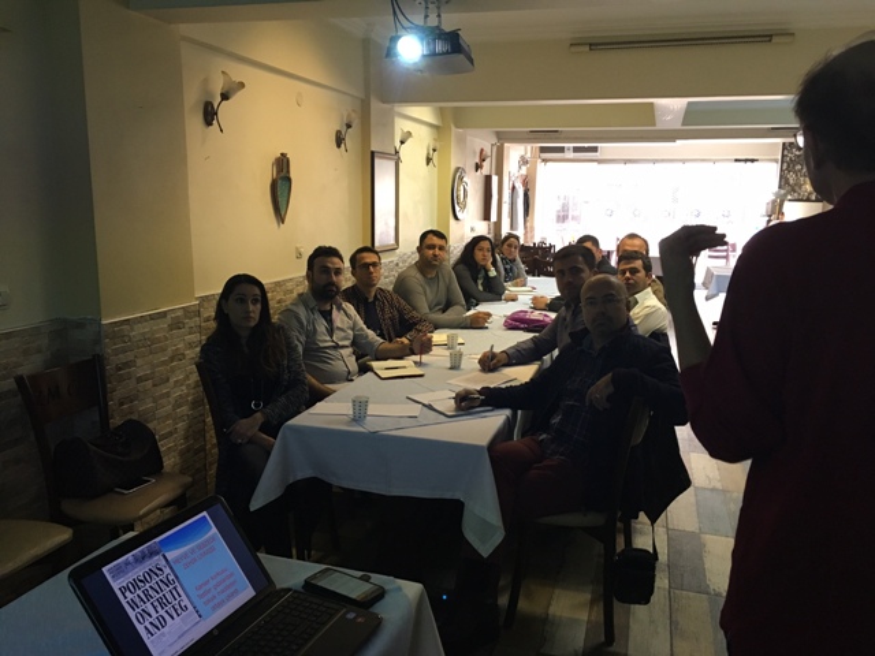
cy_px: 328
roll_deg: -1.4
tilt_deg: -9.9
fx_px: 733
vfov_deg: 48.2
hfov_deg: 61.7
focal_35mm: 29
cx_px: 438
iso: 160
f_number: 2.2
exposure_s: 1/33
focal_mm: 4.15
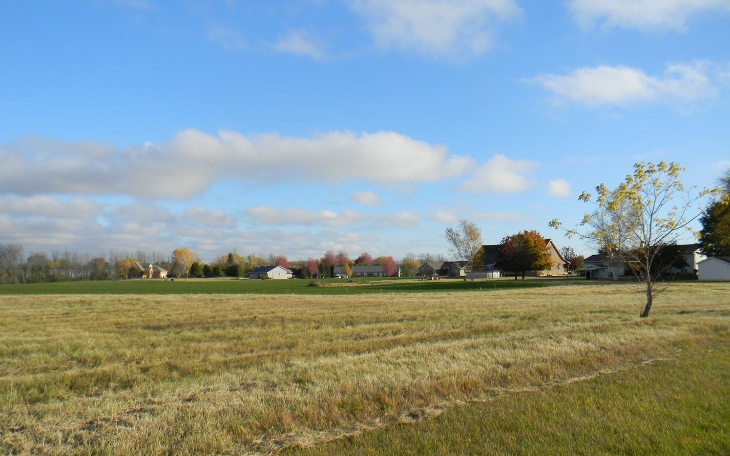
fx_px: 597
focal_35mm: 30
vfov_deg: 41.8
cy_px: 250
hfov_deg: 62.9
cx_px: 365
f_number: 3.5
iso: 80
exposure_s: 1/805
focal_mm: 5
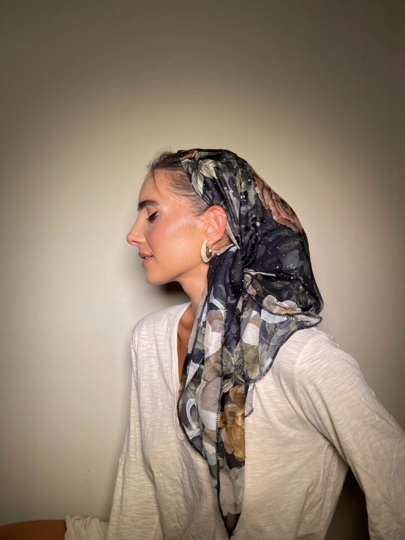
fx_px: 390
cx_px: 202
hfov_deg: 54.9
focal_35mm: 25
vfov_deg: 69.4
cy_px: 270
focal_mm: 5.1
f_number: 1.6
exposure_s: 1/149
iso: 32
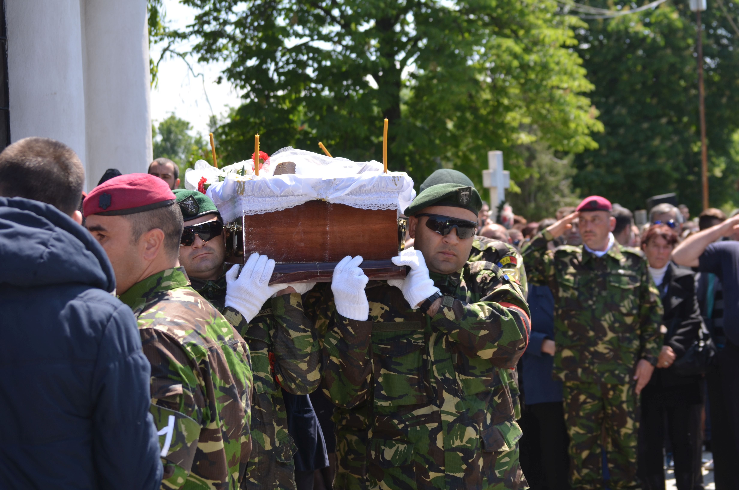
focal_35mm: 82
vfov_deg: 16.5
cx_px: 370
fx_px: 1690
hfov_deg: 24.7
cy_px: 245
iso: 100
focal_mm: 55
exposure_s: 1/200
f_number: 6.3
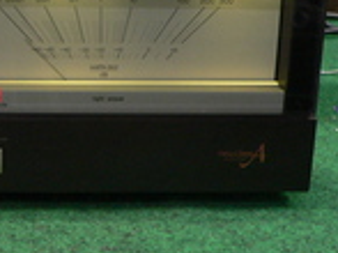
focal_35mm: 93
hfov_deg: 19.9
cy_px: 72
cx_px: -57
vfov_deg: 15.8
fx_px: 907
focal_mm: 6
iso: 200
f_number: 2.8
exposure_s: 1/20
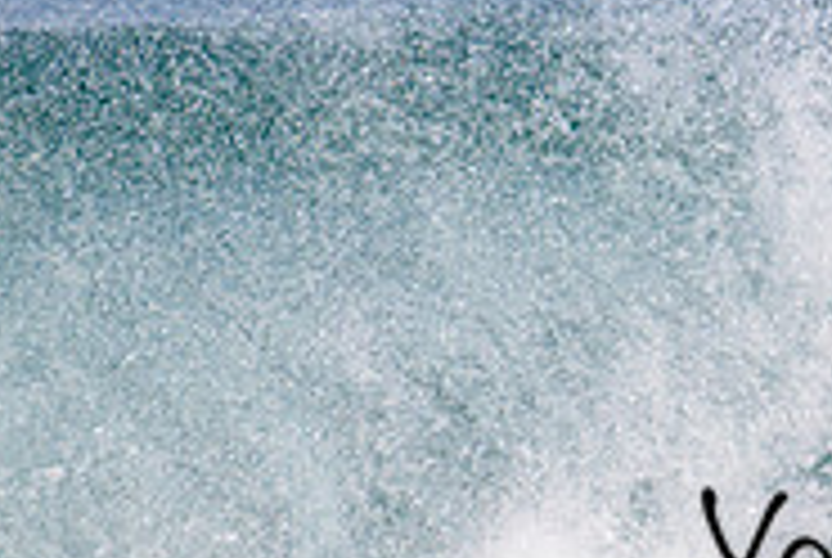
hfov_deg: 0.9
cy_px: 517
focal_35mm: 2395
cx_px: 1247
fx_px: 55439
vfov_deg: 0.6
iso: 1100
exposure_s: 1/2000
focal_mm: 720
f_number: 11
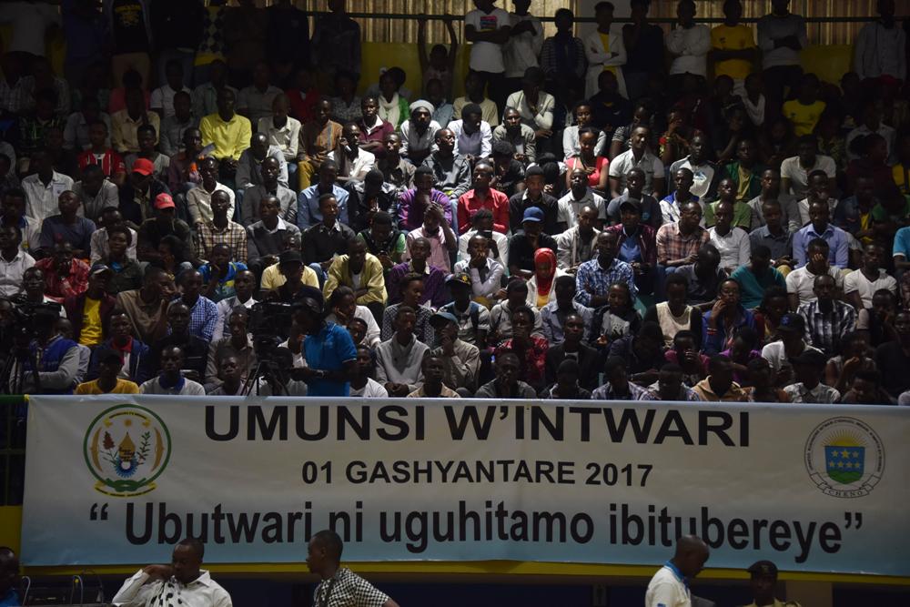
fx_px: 2932
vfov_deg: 11.8
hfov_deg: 17.6
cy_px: 304
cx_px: 455
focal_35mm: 116
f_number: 5.6
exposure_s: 1/100
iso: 1600
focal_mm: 116
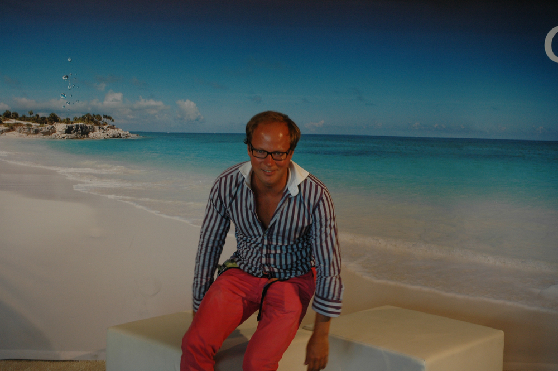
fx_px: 790
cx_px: 279
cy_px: 186
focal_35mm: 51
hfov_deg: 38.9
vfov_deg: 26.4
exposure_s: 1/125
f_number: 5.6
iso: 400
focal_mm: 34
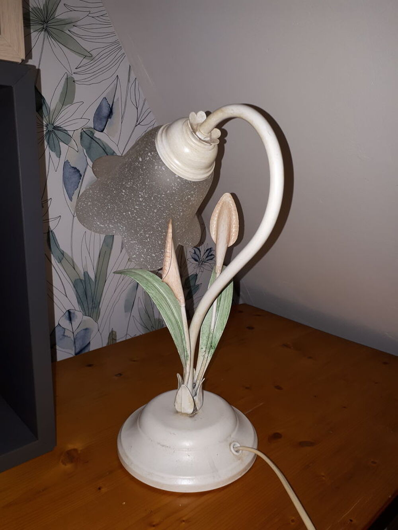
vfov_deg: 65.3
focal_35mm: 27
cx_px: 199
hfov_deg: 51.4
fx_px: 414
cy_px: 265
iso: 50
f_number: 1.9
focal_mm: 3.6
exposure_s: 1/50
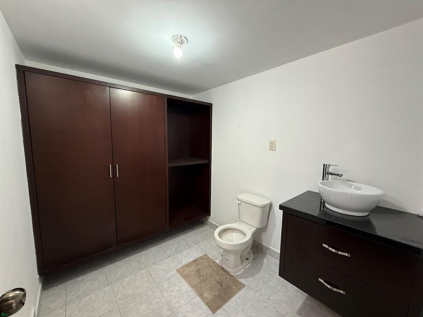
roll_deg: -1.7
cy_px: 158
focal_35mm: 14
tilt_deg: -5.9
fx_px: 171
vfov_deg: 85.7
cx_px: 212
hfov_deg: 102.1
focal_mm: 2.22
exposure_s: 1/99
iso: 200
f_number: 2.2
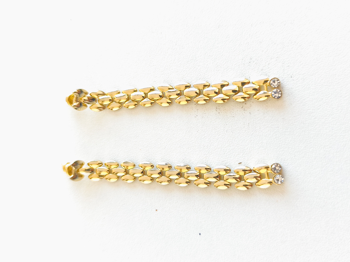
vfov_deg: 44.2
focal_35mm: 32
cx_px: 175
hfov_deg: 56.8
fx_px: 324
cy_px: 131
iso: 50
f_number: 1.65
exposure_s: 1/10
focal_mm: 6.14
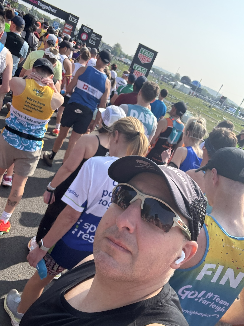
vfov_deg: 60.0
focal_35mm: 30
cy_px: 163
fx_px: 282
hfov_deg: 46.8
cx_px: 122
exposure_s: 1/447
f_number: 1.9
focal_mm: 2.69
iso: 25
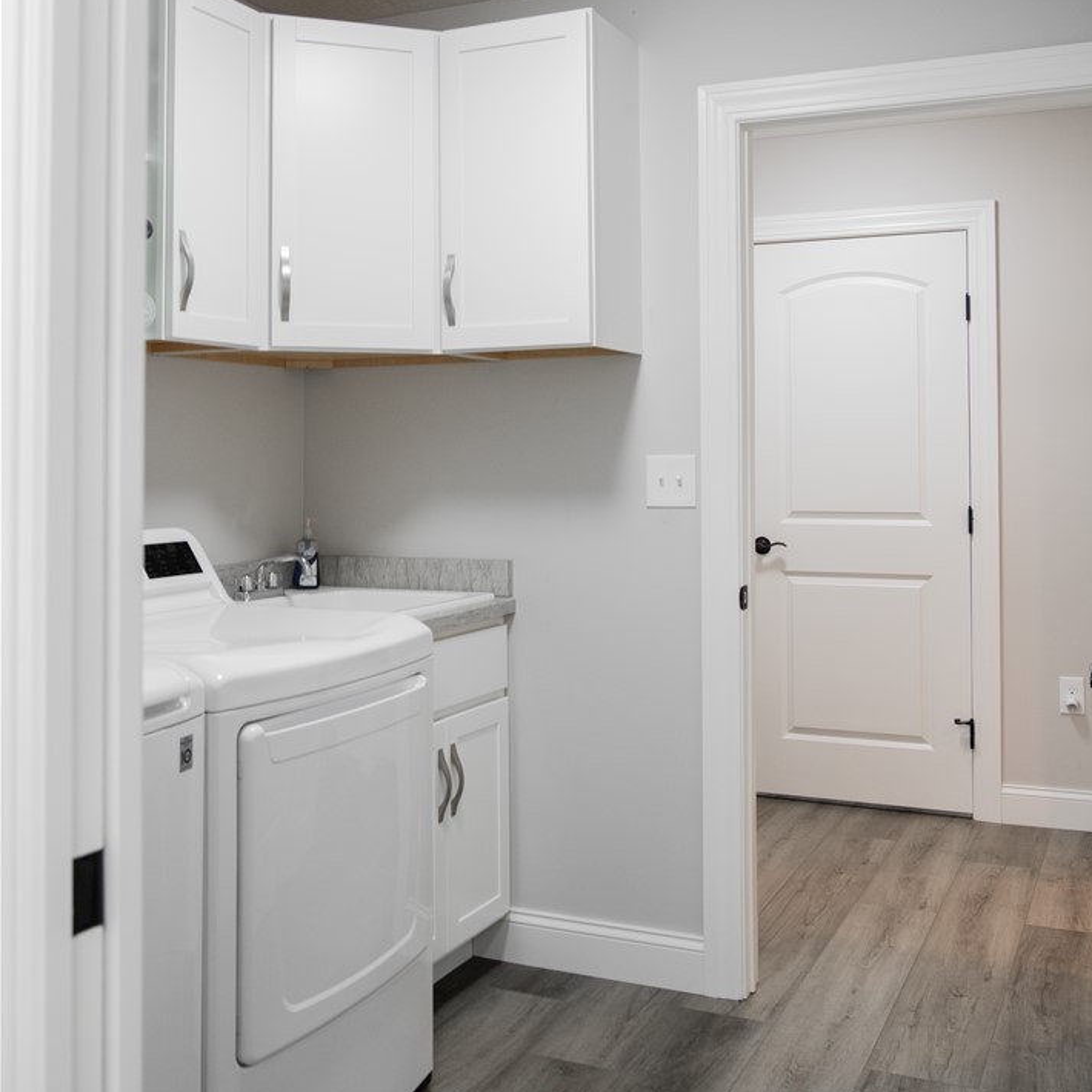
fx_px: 1392
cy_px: 409
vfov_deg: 42.5
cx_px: 555
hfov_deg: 42.8
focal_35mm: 39
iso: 1000
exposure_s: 1/50
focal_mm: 30
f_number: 5.6
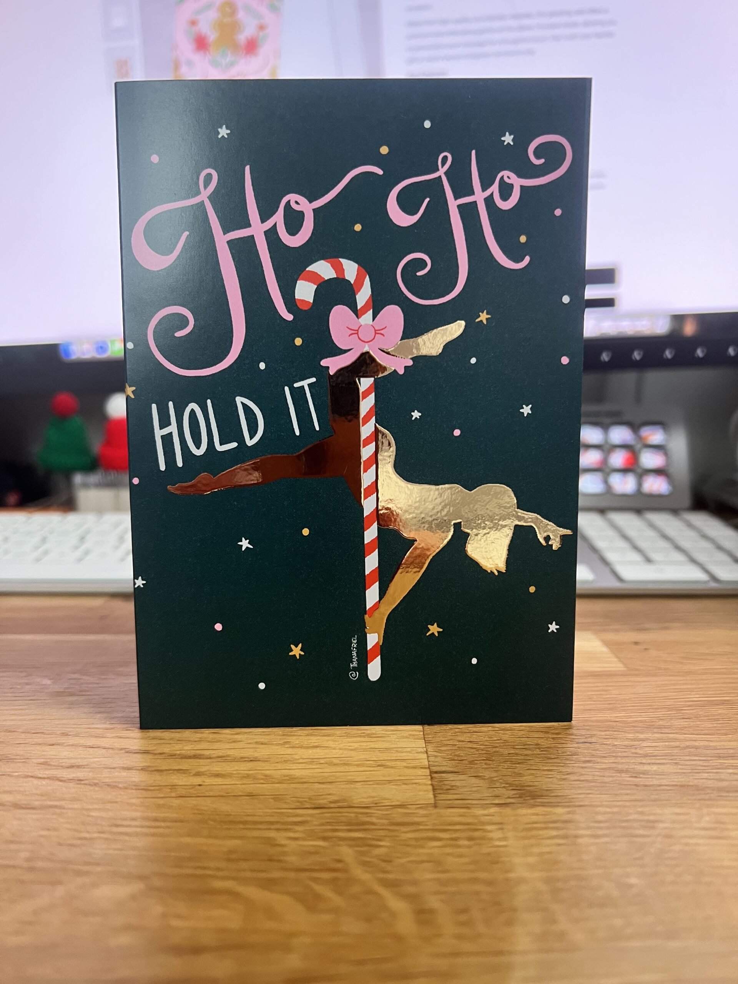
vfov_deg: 67.3
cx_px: 369
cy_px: 492
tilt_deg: -6.4
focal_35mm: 26
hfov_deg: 53.1
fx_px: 739
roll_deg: +0.9
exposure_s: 1/60
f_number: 1.5
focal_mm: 5.7
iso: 200
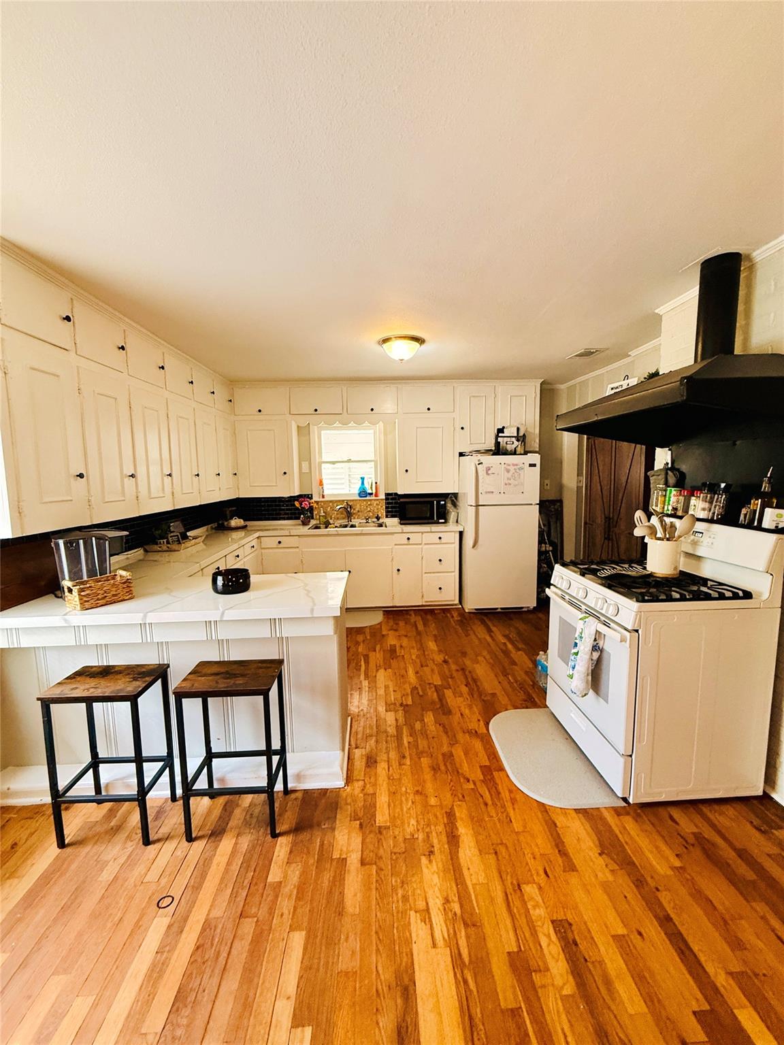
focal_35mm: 14
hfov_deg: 85.7
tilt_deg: -4.3
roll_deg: +0.6
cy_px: 522
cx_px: 392
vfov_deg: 102.1
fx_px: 423
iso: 320
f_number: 2.2
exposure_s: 1/120
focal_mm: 2.22
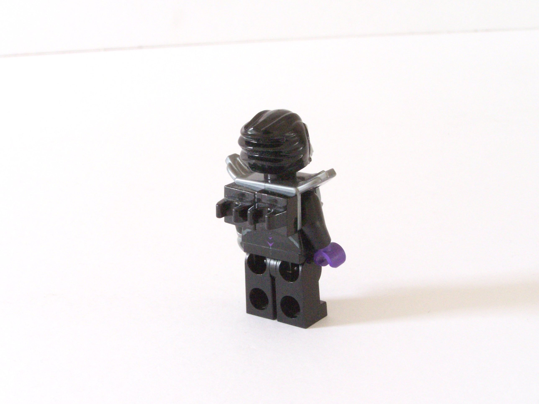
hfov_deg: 29.0
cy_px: 202
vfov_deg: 21.9
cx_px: 270
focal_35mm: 67
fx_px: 1043
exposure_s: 1/6
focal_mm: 11.1
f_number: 8
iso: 400
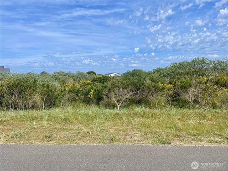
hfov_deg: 69.4
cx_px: 114
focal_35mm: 25
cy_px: 86
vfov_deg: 54.9
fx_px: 165
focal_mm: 5.1
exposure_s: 1/3788
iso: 32
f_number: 1.6
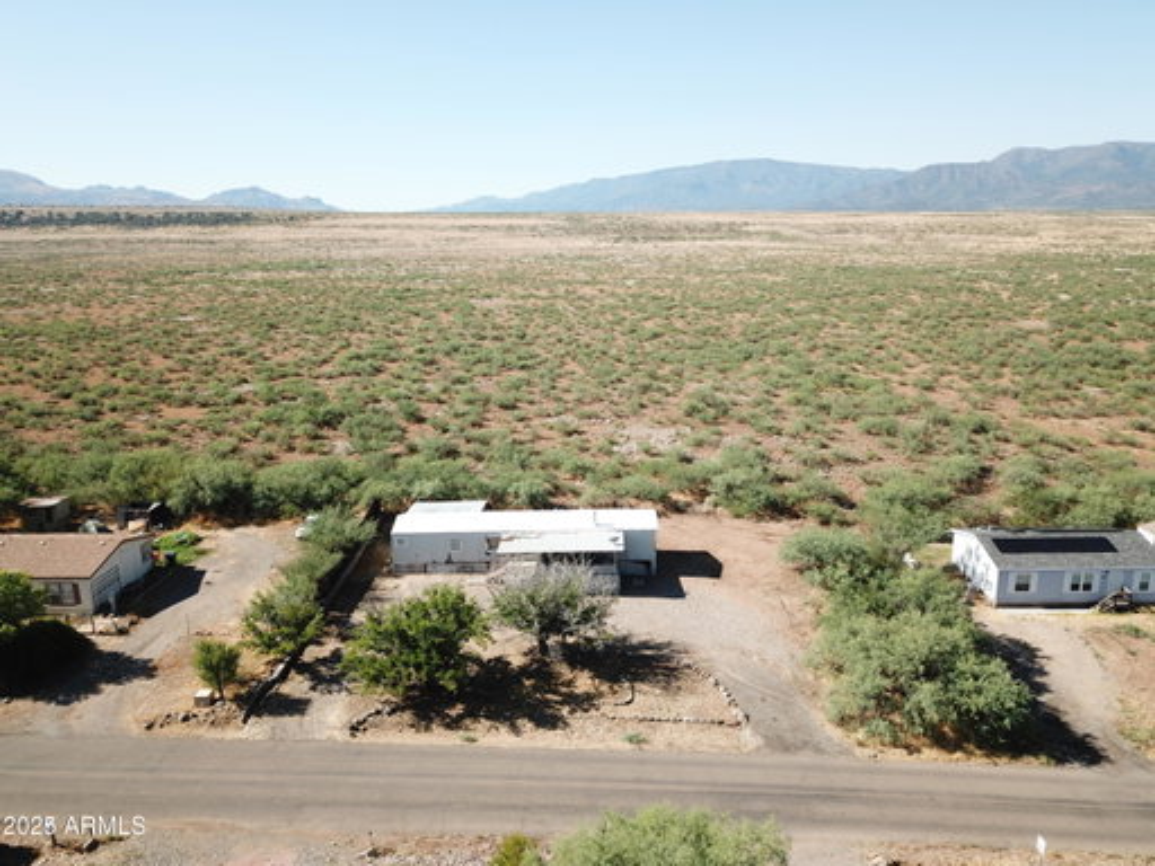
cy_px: 433
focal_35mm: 26
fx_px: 868
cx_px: 578
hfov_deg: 67.3
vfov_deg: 53.1
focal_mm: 4.73
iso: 100
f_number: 2.2
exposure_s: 1/770
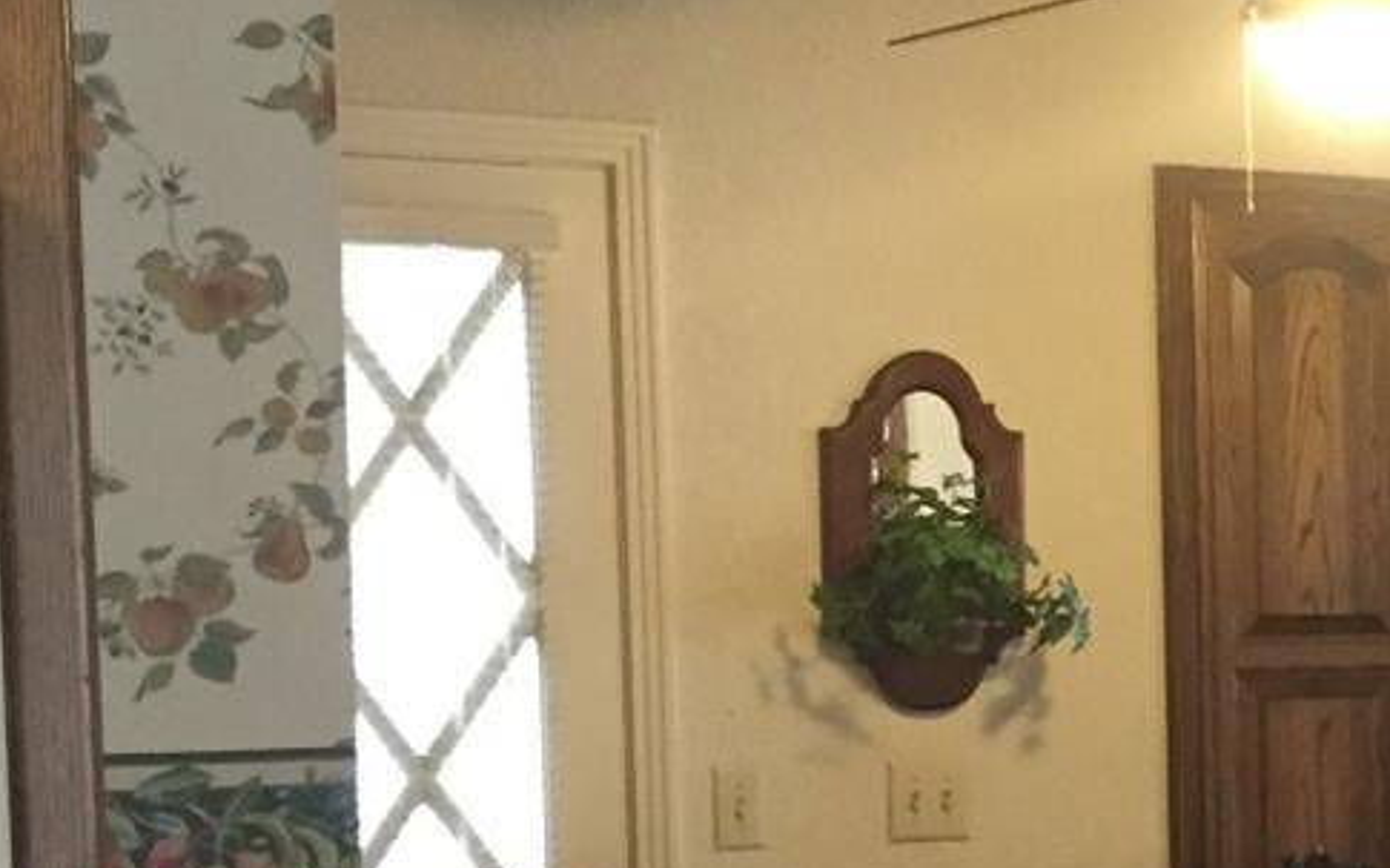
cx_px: 1894
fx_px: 3598
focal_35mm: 95
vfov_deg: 13.6
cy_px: 822
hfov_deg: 19.8
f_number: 2.2
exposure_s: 1/17
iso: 250
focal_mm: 4.15
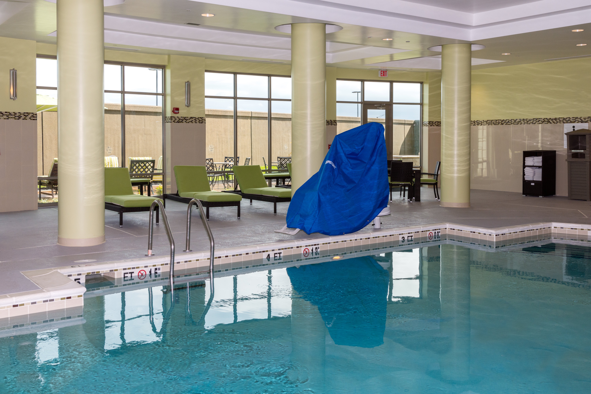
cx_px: 296
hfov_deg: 53.1
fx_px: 591
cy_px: 197
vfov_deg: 36.9
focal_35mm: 36
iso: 320
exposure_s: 1/160
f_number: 6.3
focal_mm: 24
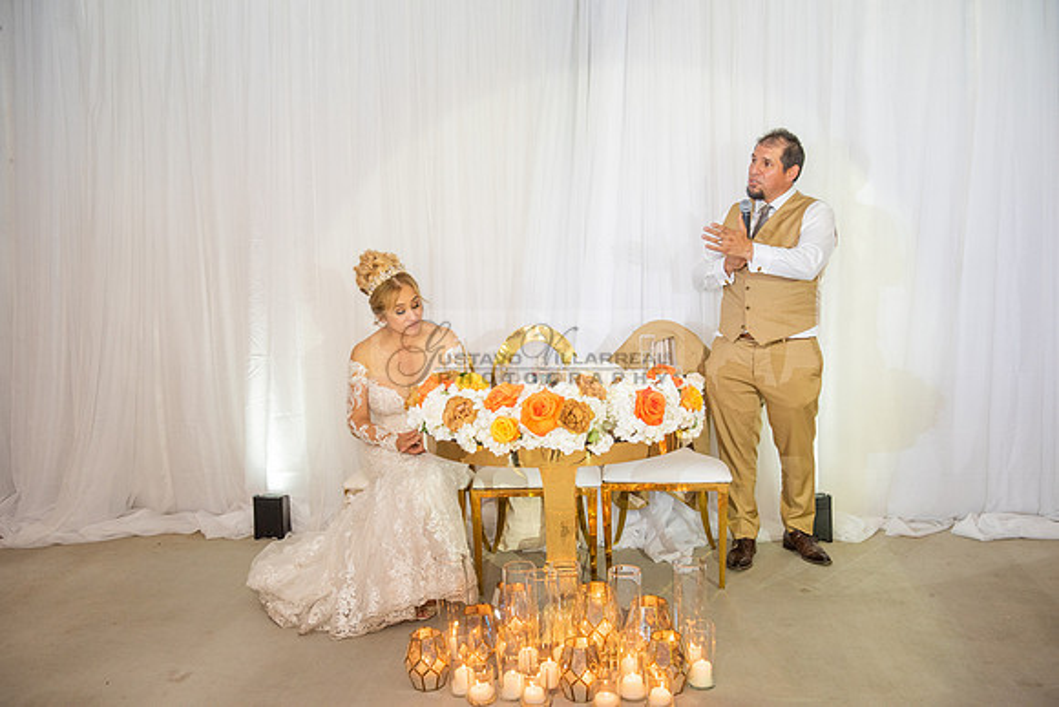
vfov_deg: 35.1
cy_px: 354
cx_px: 530
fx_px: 1118
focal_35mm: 38
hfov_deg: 50.7
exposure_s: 1/160
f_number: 4.5
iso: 1000
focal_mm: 38
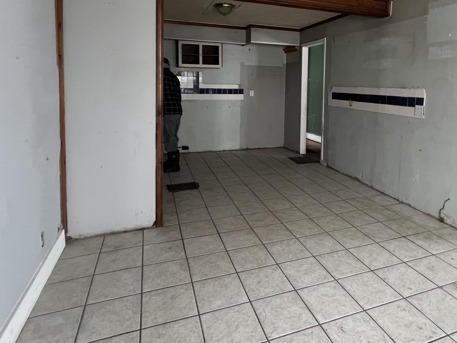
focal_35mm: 22
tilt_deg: -2.7
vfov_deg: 59.2
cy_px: 105
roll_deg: +0.4
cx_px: 275
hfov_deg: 75.5
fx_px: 290
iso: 500
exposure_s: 1/60
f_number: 1.8
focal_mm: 1.57
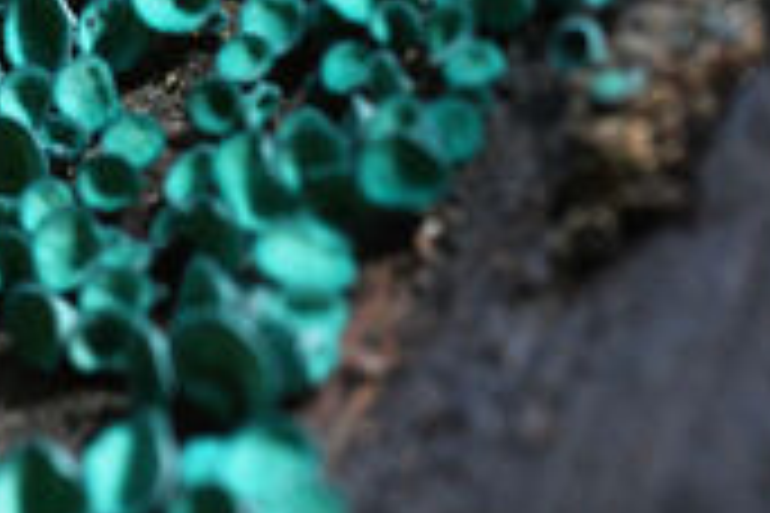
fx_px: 8790
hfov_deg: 5.0
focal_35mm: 411
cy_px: 54
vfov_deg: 3.3
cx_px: -142
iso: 1250
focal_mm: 105
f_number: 6.3
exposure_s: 1/320
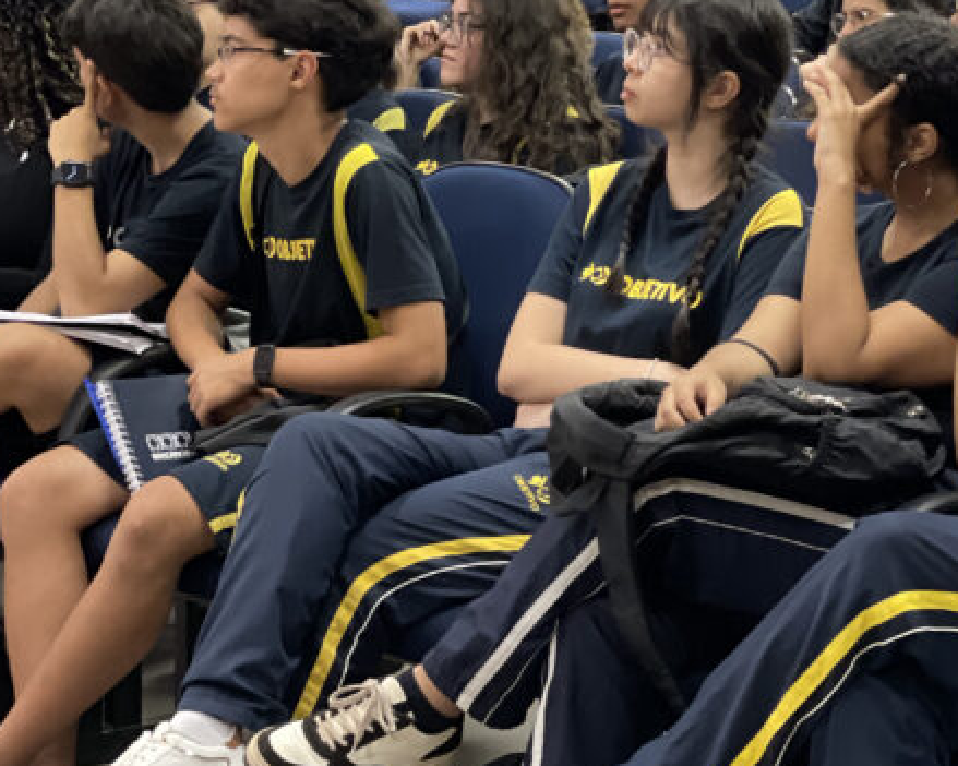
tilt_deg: -5.6
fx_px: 3742
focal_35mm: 132
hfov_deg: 14.6
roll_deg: -0.6
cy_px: 275
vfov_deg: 11.7
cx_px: 663
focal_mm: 7.5
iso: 500
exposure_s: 1/15
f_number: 2.2
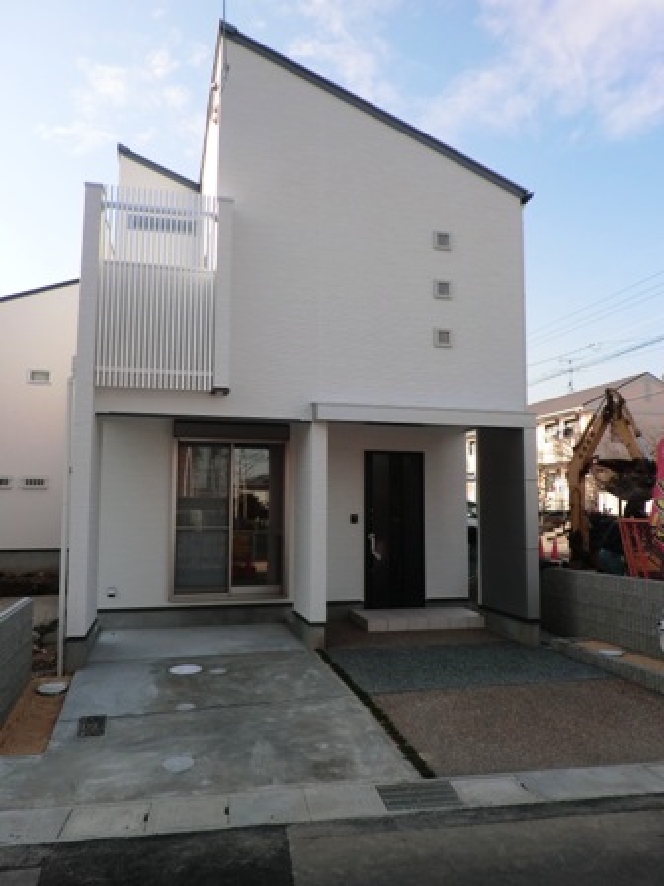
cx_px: 332
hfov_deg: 53.1
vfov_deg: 67.3
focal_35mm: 26
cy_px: 443
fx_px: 665
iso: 50
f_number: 2.8
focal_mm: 4.7
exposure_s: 1/800
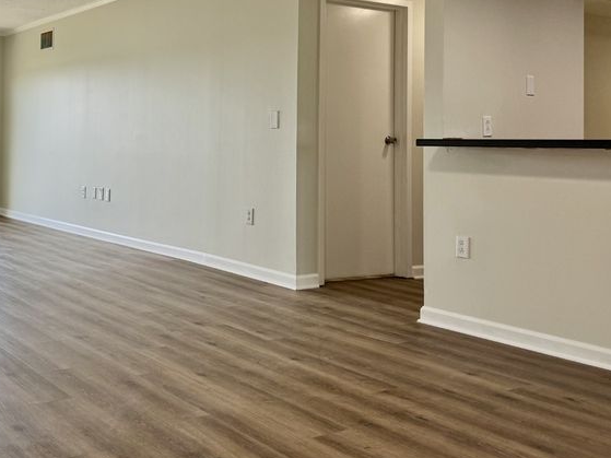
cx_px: 145
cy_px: 114
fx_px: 776
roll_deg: -1.0
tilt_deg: +1.4
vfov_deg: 32.2
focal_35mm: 44
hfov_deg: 41.6
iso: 64
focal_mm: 6.76
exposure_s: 1/223
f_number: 1.78
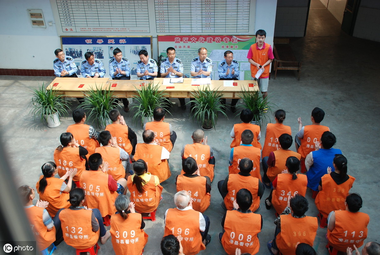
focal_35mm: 33
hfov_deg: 57.1
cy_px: 128
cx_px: 190
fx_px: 349
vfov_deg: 40.1
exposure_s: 1/100
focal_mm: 22
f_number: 5
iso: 200
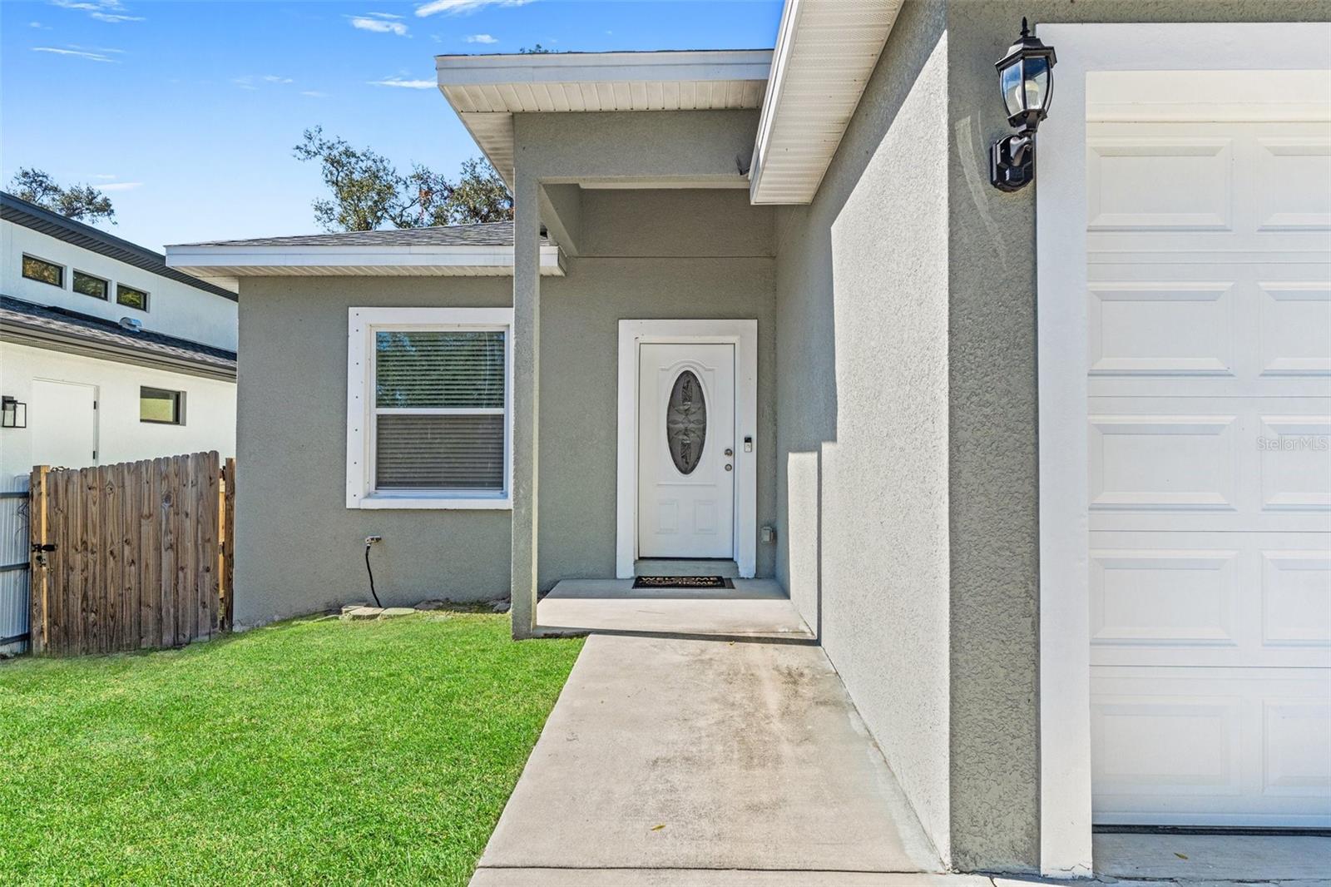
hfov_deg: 81.2
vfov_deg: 59.5
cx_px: 666
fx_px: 776
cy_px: 444
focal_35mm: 21
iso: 400
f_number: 7.1
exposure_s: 1/500
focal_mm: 14
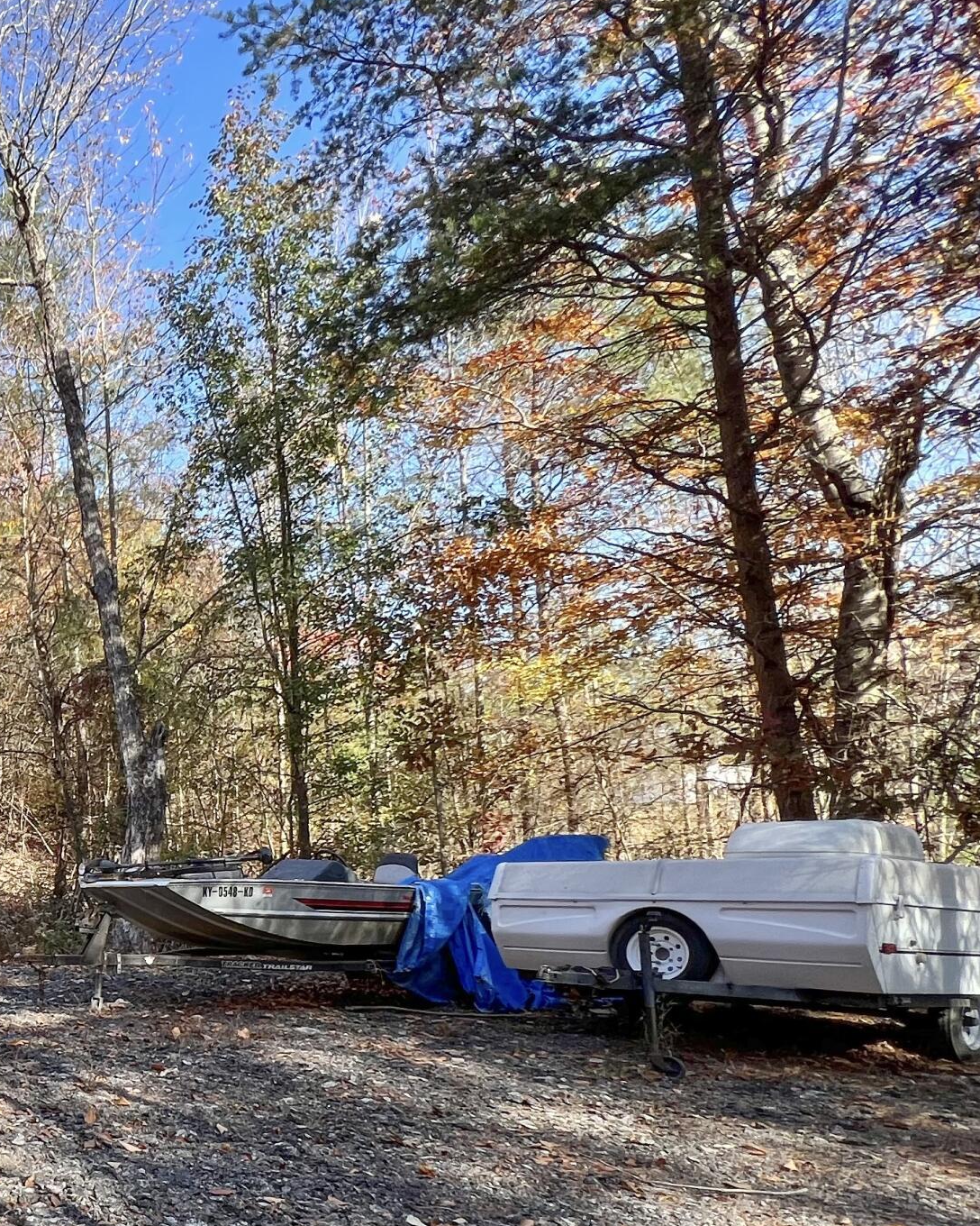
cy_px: 850
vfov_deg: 60.2
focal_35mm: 28
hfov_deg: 37.6
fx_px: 1015
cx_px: -218
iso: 32
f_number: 1.8
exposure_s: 1/440
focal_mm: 1.57
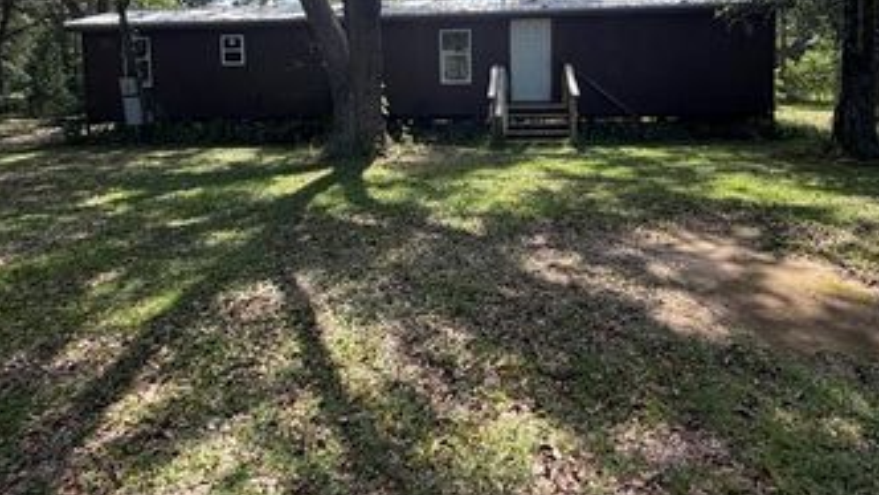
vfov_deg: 47.0
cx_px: 461
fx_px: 536
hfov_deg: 78.6
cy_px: 102
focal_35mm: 23
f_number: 2.2
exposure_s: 1/502
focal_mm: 2.22
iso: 64
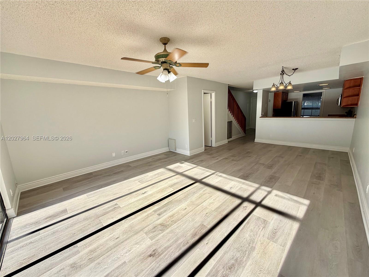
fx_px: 149
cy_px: 138
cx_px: 184
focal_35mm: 14
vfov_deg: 85.7
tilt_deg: -10.2
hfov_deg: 102.1
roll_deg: +2.8
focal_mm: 2.22
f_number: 2.2
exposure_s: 1/246
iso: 40
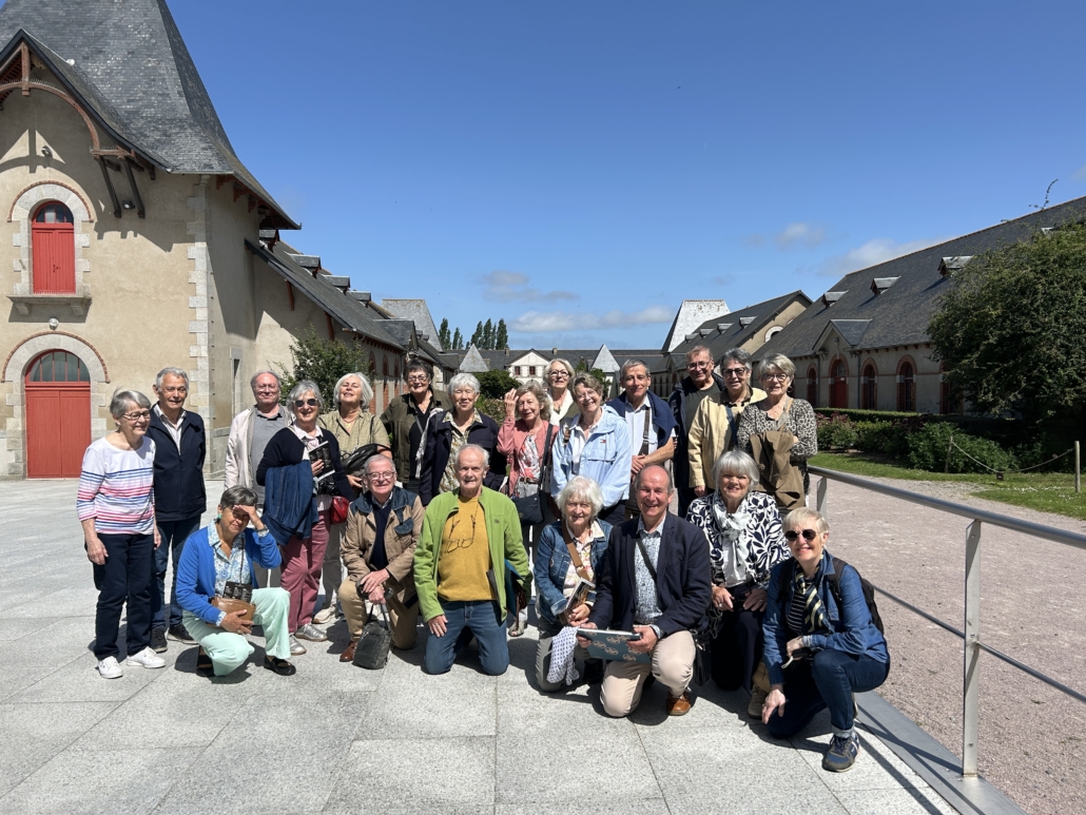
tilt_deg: -0.9
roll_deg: +0.1
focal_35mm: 26
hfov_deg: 67.3
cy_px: 408
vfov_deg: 53.1
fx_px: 816
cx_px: 543
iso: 50
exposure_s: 1/5587
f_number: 1.5
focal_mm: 5.7
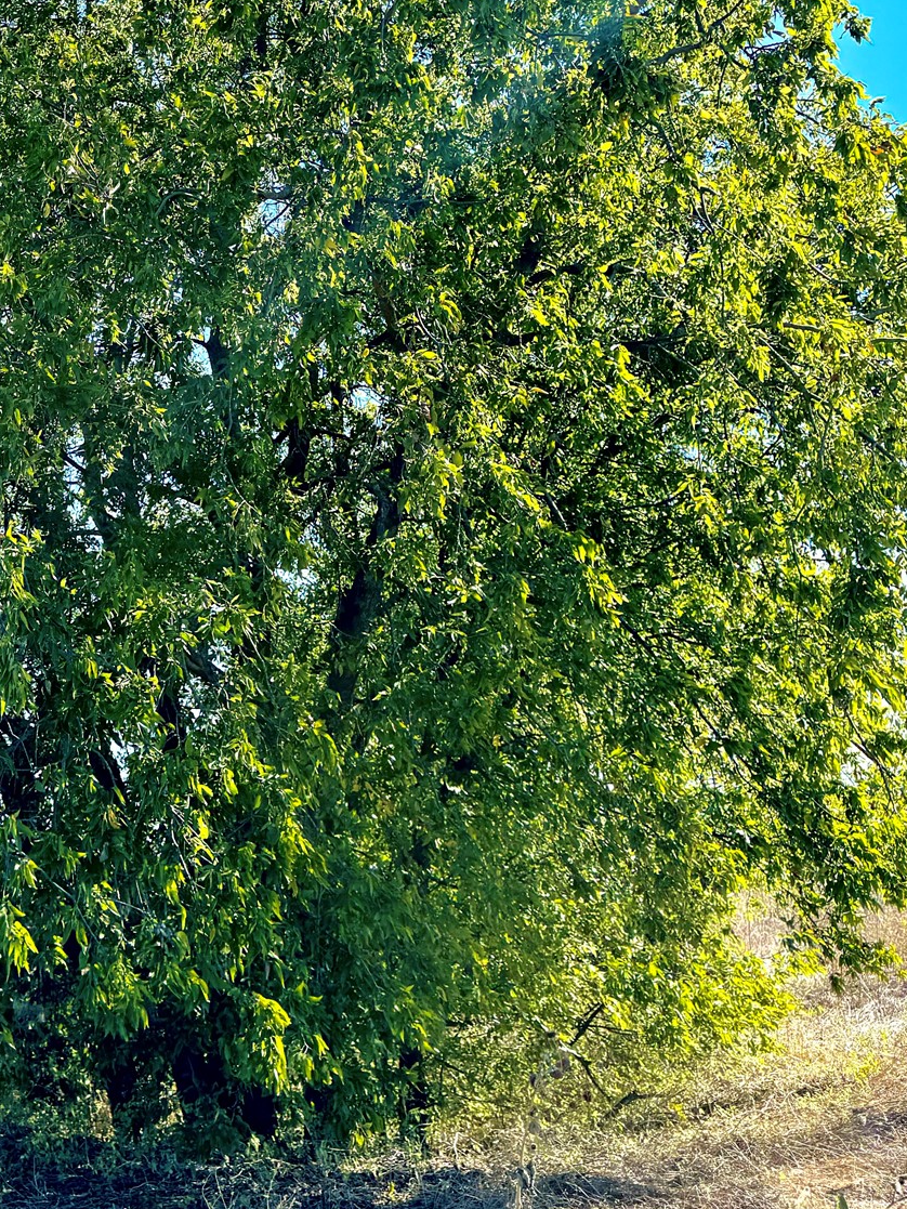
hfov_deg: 31.4
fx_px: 1537
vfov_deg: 42.1
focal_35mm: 44
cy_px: 354
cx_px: 97
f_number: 1.78
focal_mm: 6.76
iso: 80
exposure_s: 1/1721
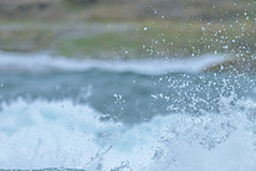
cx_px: 303
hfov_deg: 0.8
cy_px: 220
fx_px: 19120
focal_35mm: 2685
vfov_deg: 0.5
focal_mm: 800
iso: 320
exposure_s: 1/2500
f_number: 6.3
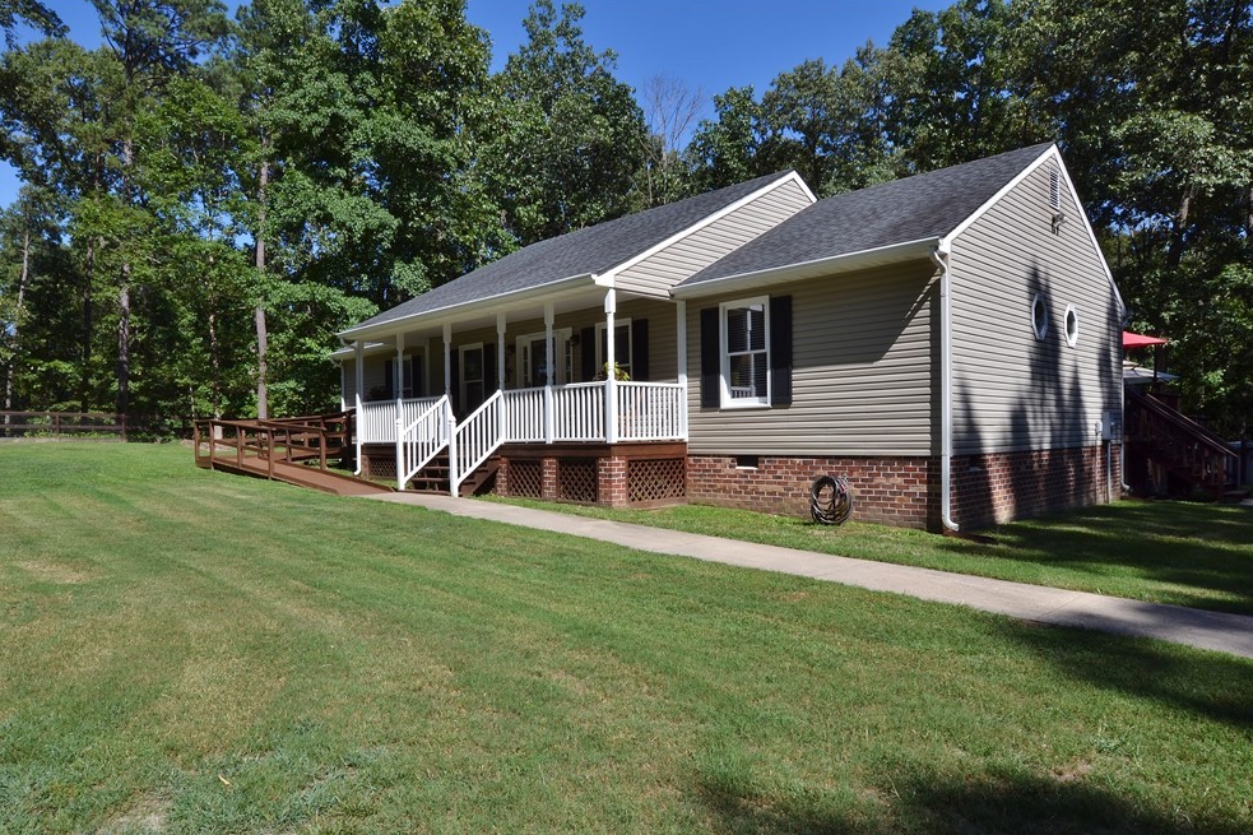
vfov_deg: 58.1
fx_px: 750
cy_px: 456
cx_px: 574
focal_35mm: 22
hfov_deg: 79.6
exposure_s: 1/25
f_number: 20
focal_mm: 13
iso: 100
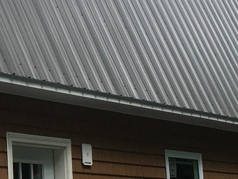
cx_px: -117
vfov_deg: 10.7
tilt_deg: +8.4
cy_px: 99
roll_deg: +1.2
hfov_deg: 13.4
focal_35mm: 139
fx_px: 955
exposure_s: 1/1026
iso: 25
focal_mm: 4.15
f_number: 2.2
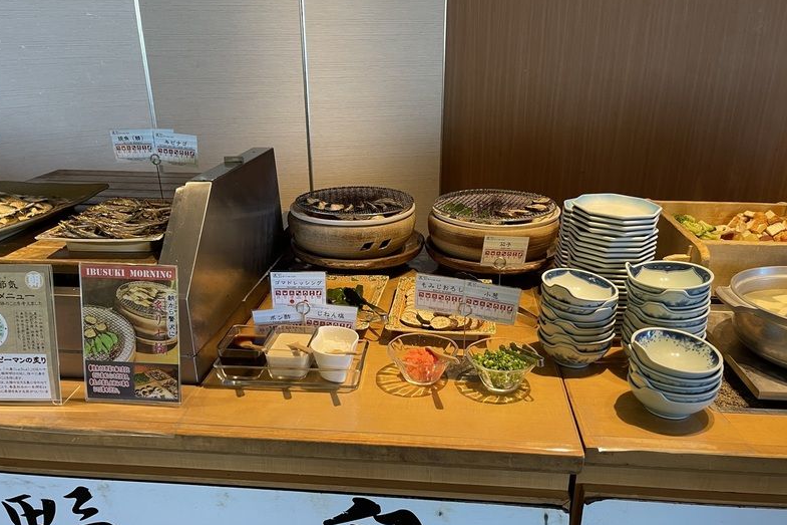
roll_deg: +0.2
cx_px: 394
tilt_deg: -23.2
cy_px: 295
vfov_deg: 47.8
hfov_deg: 67.4
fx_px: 590
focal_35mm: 27
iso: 100
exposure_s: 1/60
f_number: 1.6
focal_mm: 5.1
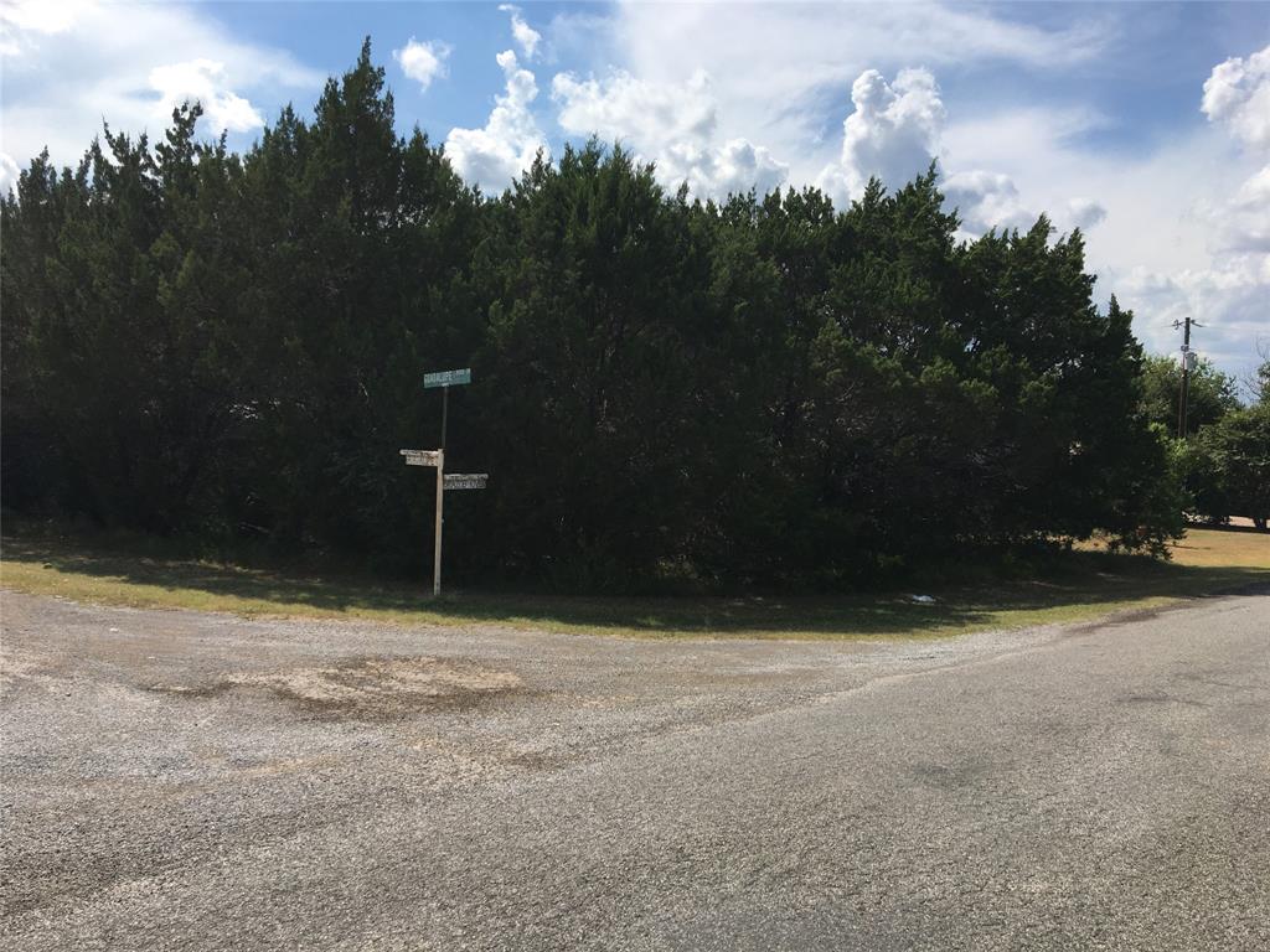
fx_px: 1064
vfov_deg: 48.2
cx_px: 635
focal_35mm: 29
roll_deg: -0.6
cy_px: 476
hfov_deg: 61.7
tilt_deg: -3.2
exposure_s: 1/2198
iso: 25
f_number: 2.2
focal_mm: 4.15
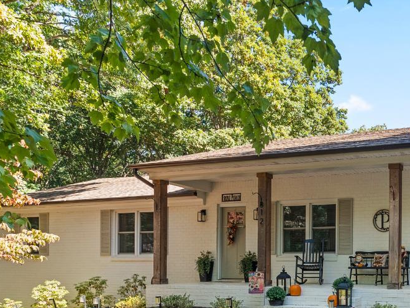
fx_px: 428
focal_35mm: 36
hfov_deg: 44.9
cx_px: 393
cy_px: 271
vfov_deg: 37.3
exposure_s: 1/100
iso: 800
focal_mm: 16.5
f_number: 7.1
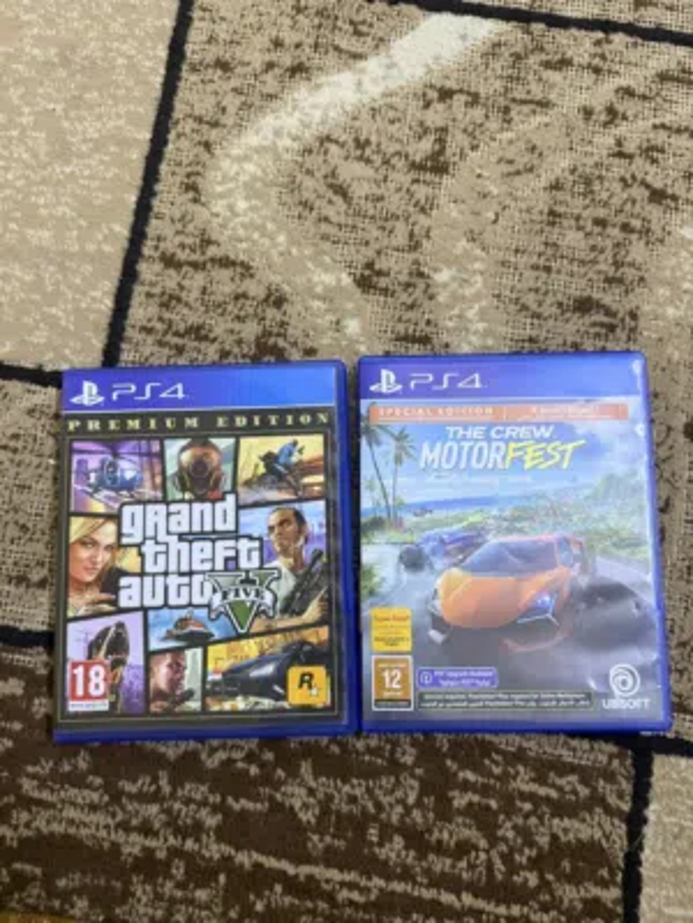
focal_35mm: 24
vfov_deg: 71.6
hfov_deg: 56.8
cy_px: 462
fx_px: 641
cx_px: 346
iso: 250
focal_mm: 6.76
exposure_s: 1/50
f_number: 1.78
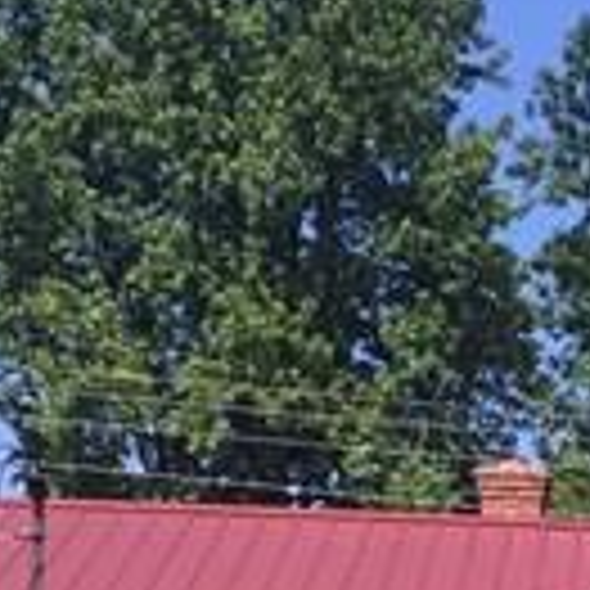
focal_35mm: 200
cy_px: 1121
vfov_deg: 8.4
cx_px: 914
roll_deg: -2.5
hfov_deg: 8.5
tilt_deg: -1.3
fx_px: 3857
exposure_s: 1/1799
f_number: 2.2
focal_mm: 4.15
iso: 32
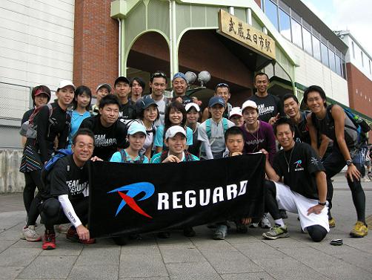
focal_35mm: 36
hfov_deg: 51.3
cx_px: 186
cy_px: 140
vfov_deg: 39.7
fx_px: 387
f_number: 3.8
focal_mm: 7.5
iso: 64
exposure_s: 1/180
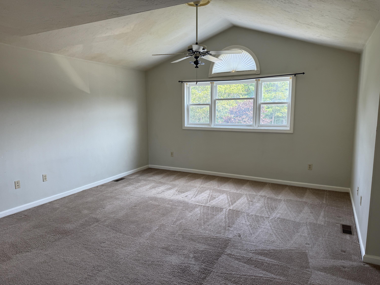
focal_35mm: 24
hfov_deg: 71.6
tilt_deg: -7.0
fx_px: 263
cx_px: 190
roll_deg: +0.0
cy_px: 142
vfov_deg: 56.8
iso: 80
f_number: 1.78
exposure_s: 1/161
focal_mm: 6.76
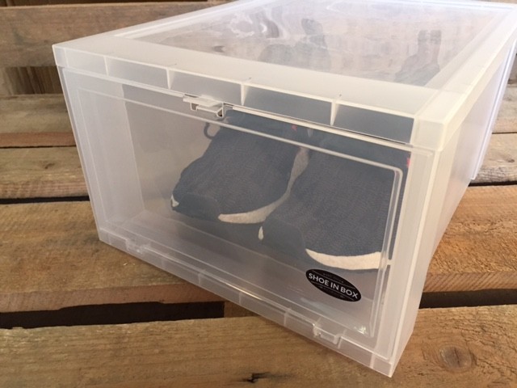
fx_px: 433
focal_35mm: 29
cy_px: 194
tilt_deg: -32.4
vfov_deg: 48.2
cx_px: 258
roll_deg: +0.5
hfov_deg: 61.7
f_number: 2.2
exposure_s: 1/33
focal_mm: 4.15
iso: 200
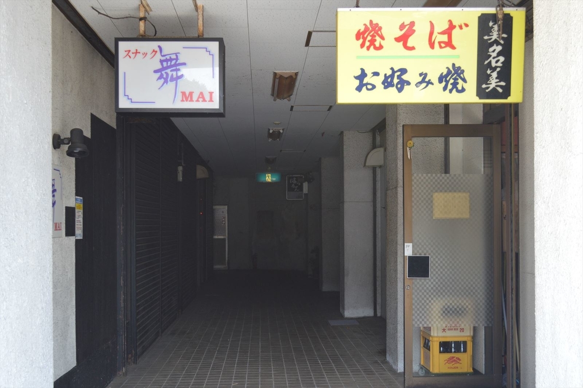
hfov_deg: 49.6
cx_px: 292
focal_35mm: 39
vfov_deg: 34.2
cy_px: 194
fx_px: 631
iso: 400
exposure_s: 1/100
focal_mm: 26
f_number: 5
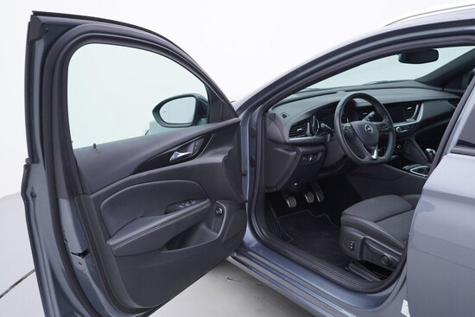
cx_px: 238
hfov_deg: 53.1
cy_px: 158
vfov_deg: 36.9
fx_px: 475
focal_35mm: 36
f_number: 3.2
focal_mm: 24
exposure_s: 1/50
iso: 125
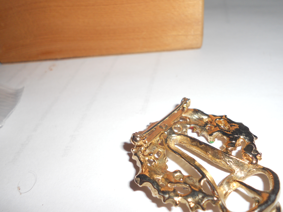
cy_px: 106
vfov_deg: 44.2
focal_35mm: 32
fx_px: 262
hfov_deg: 56.8
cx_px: 142
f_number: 8.8
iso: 80
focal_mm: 5.8
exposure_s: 1/25
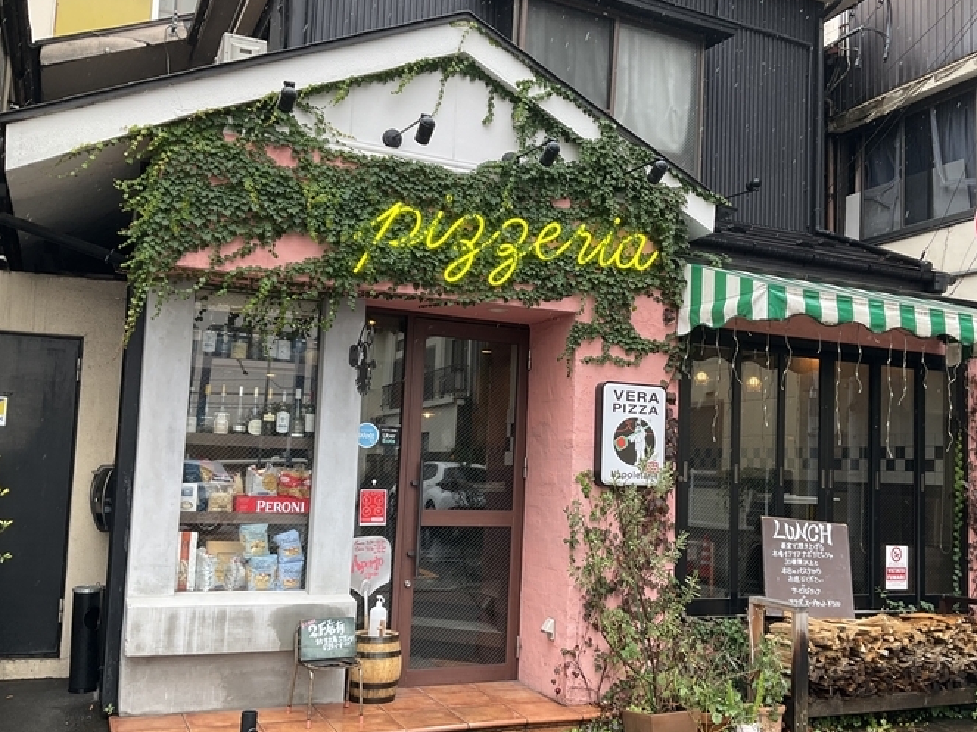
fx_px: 988
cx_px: 557
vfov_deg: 40.7
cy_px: 387
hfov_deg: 52.5
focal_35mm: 35
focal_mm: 3
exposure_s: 1/153
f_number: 1.8
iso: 20
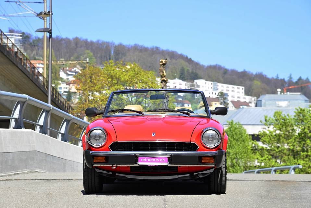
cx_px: 156
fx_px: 1037
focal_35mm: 120
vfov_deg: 11.4
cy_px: 104
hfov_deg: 17.1
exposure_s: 1/200
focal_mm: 120
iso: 200
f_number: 8
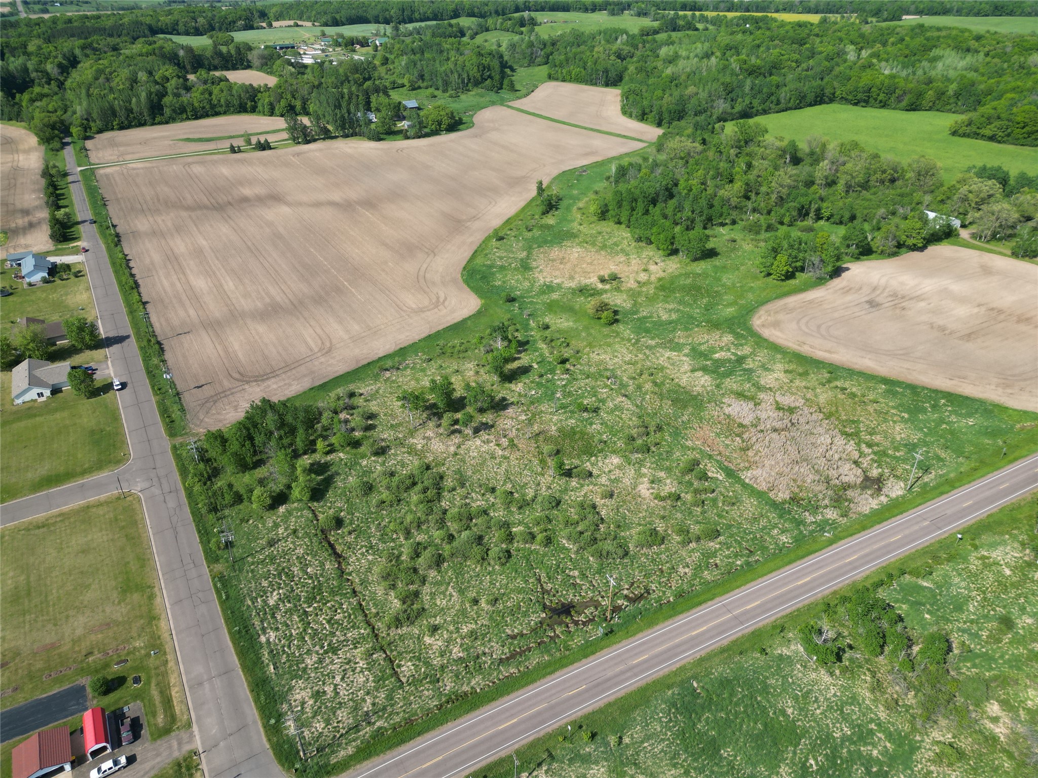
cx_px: 519
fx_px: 720
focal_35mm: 24
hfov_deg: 71.6
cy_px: 389
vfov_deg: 56.8
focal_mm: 6.72
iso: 100
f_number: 1.7
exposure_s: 1/2000
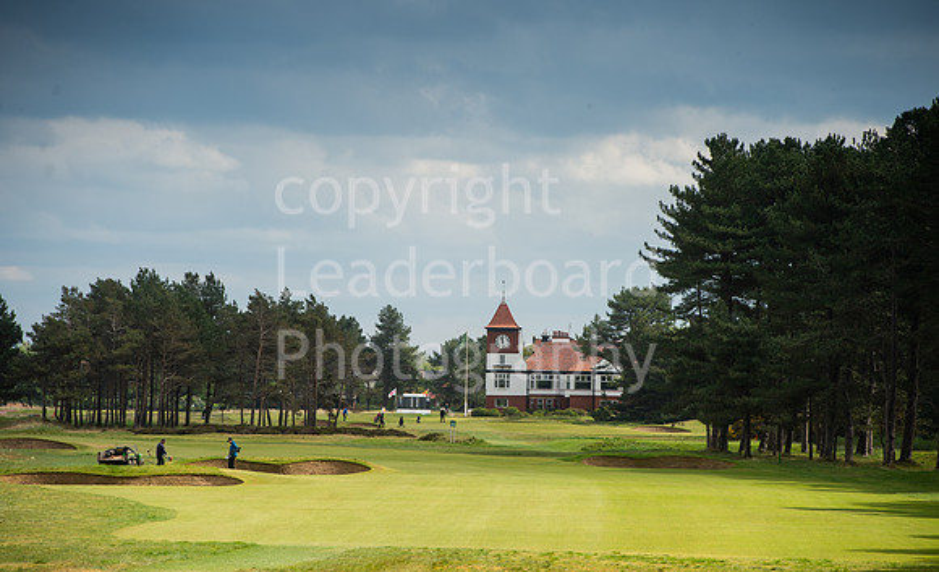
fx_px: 5215
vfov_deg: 6.3
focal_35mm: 205
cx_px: 470
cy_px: 313
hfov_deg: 10.3
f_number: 6.3
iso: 200
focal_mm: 200
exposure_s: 1/1000
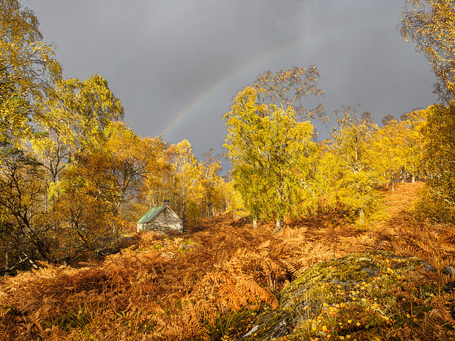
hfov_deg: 62.3
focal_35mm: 29
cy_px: 174
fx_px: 376
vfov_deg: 48.8
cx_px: 222
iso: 200
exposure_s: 1/80
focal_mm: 14
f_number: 7.1
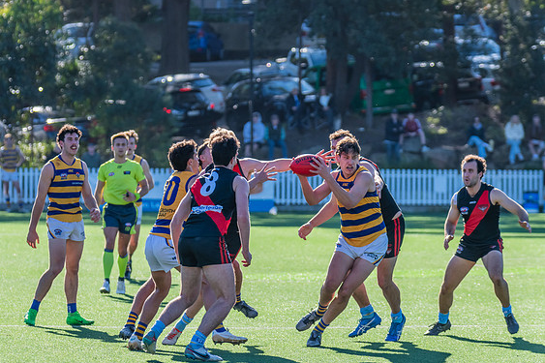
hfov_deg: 6.1
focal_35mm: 339
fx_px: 5130
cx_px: 239
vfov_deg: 4.1
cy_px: 160
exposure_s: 1/1250
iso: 800
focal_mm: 300
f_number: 7.1
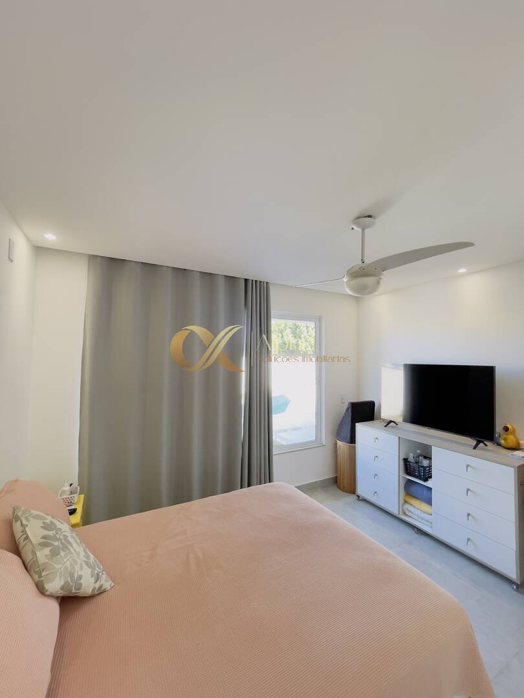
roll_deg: -0.7
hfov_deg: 89.9
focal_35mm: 13
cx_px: 262
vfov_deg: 106.2
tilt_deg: +1.3
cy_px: 349
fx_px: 262
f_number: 2.4
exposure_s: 1/40
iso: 50
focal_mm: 1.54
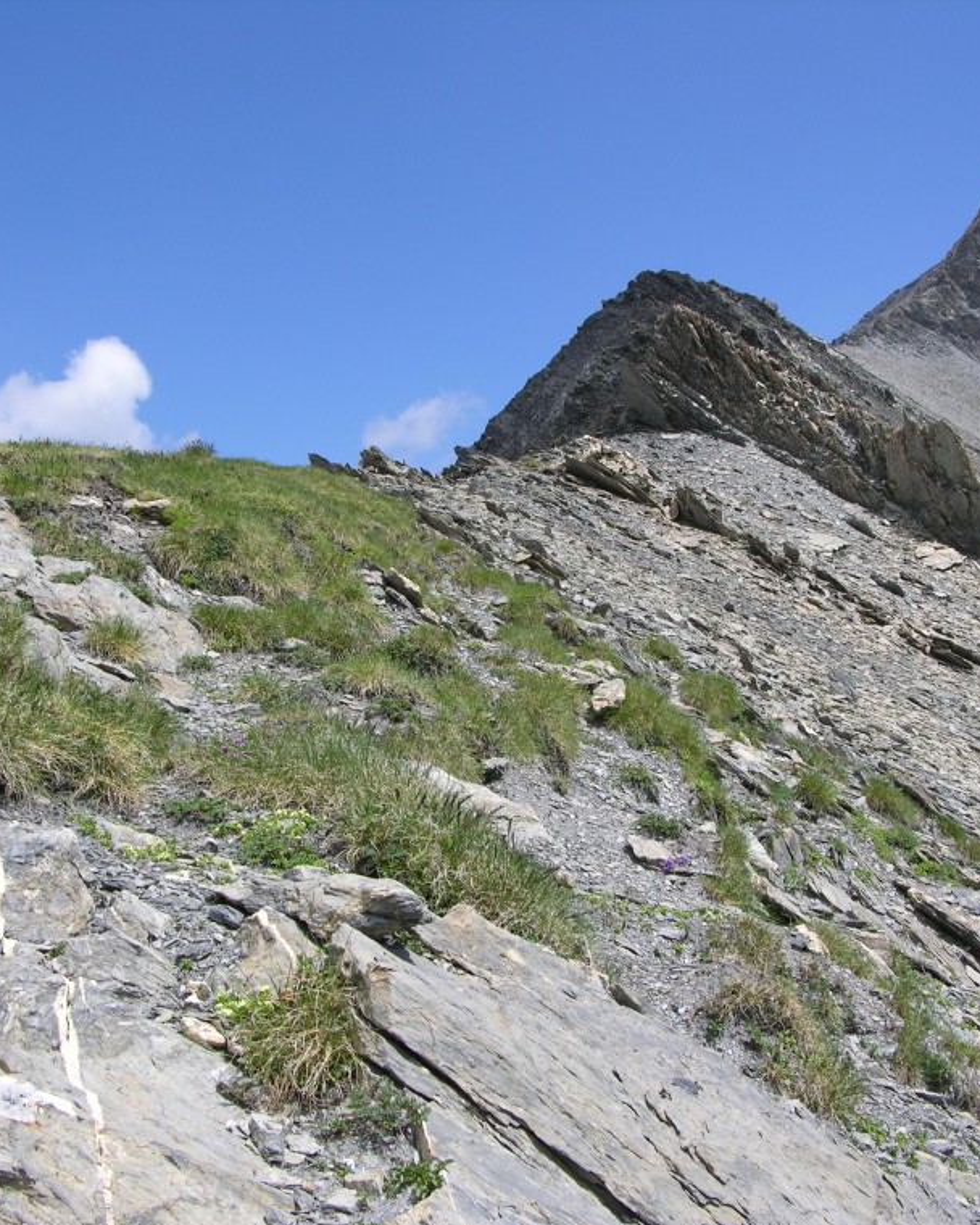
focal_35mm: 46
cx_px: 461
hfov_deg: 32.7
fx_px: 1668
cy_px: 617
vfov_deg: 40.3
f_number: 5.6
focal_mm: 8.9
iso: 50
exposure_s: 1/262
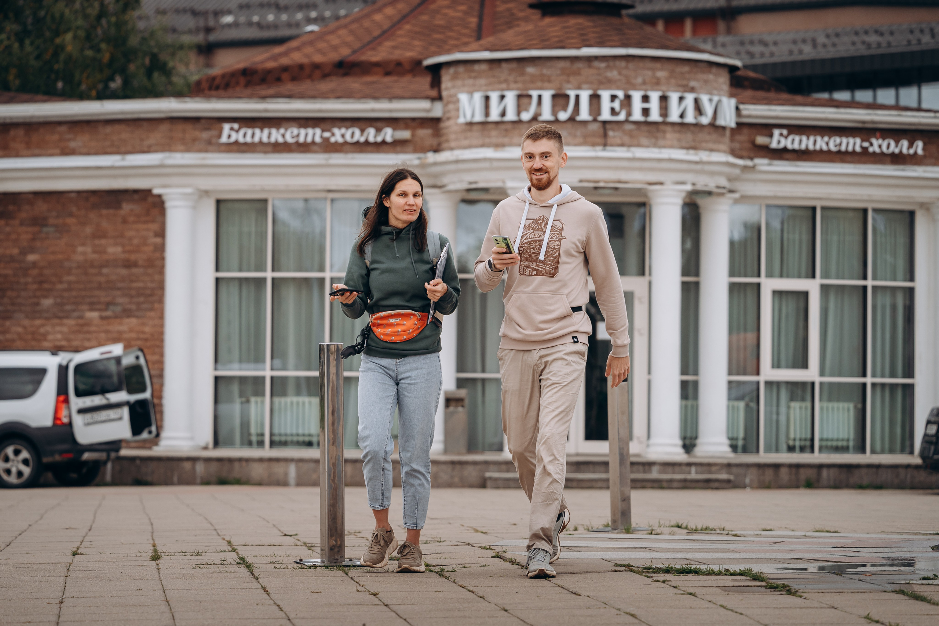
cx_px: 439
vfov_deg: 10.1
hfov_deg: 15.2
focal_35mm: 135
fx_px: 3527
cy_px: 307
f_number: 4
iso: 400
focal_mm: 124
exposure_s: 1/800
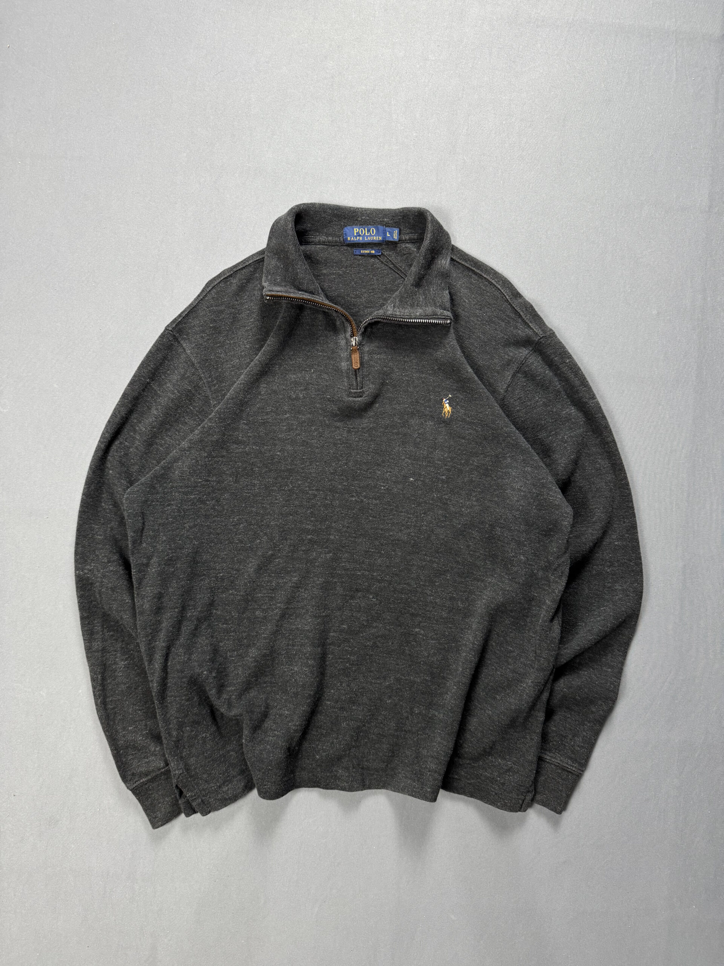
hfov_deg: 56.8
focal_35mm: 24
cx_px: 362
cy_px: 483
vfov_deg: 71.6
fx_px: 669
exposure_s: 1/60
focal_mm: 6.76
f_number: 1.78
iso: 250
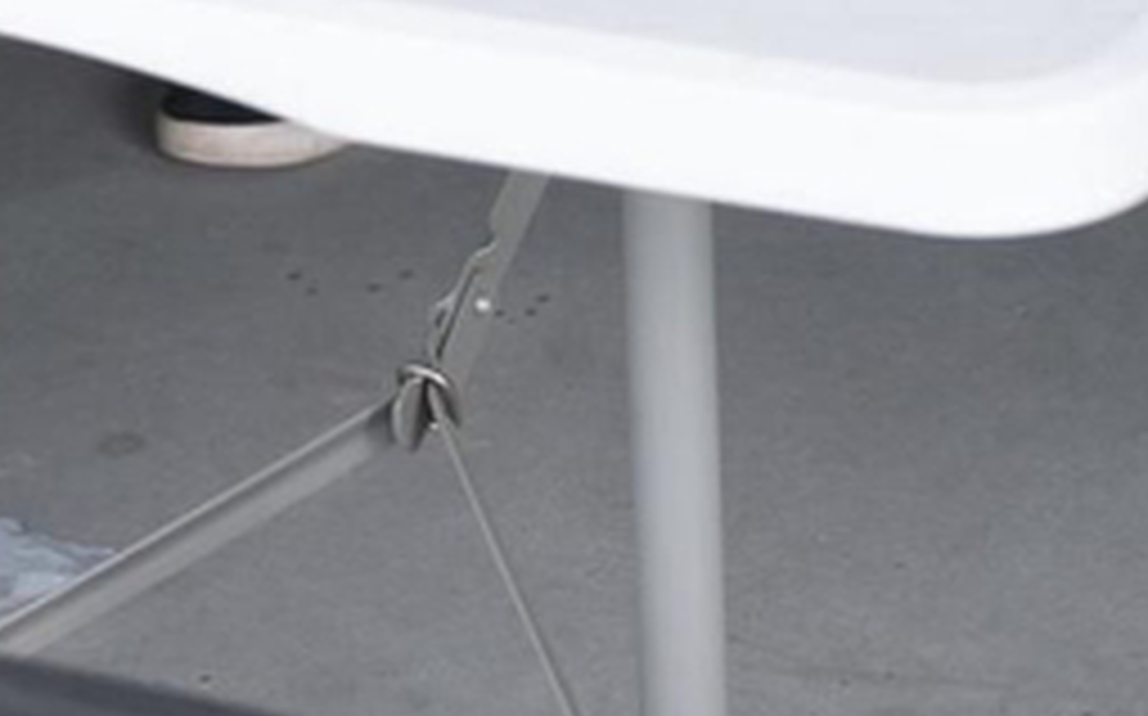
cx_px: 374
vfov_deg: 5.5
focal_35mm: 224
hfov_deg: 9.4
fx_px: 7004
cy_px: -1531
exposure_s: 1/500
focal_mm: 35
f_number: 3.2
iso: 400
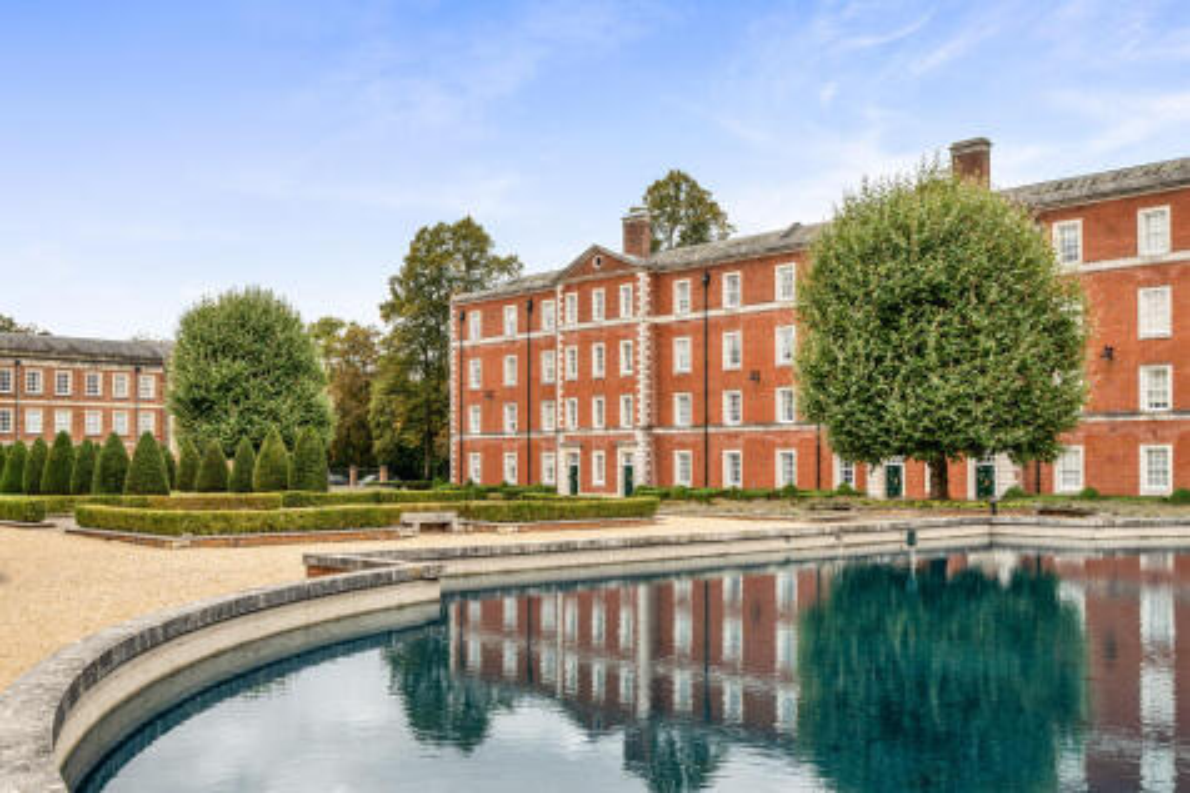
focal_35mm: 36
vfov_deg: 36.8
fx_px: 1190
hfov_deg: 53.1
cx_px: 595
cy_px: 396
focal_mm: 24
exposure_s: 1/320
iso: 200
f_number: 5
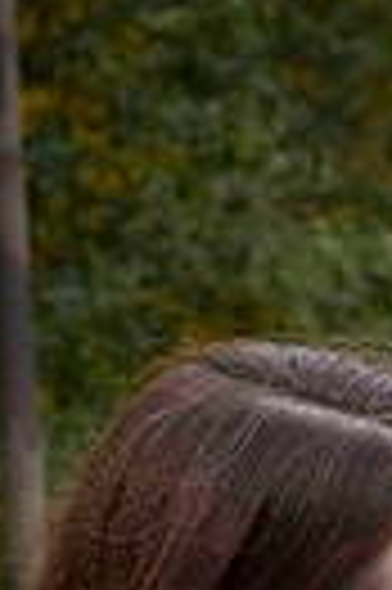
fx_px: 4798
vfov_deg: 6.9
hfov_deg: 4.6
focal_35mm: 293
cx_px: 622
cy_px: 995
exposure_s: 1/400
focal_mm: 85
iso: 800
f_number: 11
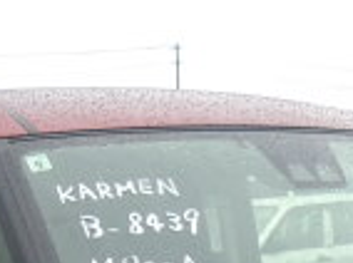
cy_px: 566
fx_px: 1242
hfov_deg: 16.2
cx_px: 167
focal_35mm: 122
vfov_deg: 10.8
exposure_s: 1/60
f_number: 10.4
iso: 225
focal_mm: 4.9
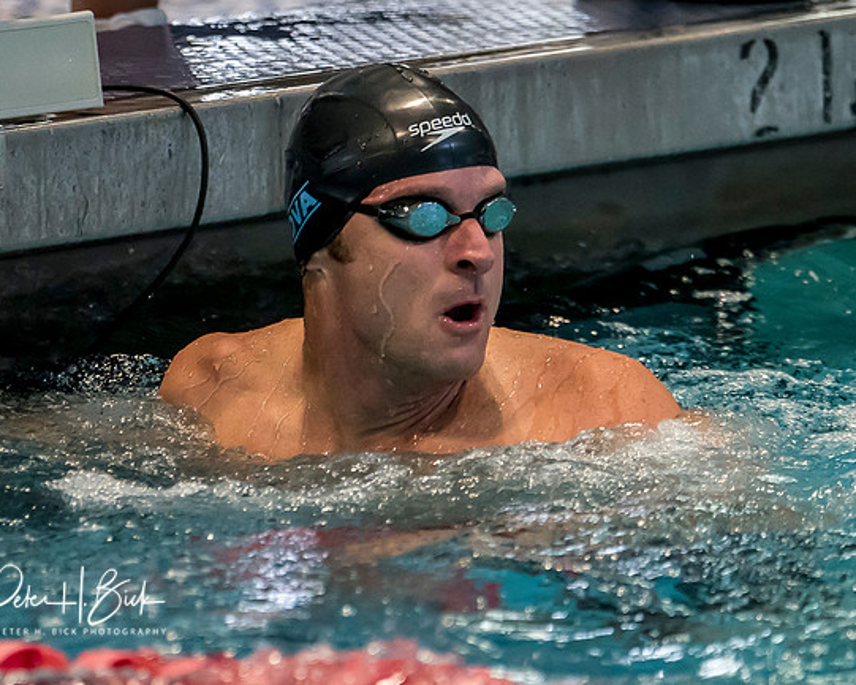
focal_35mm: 727
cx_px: 352
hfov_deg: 2.7
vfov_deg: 2.1
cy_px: 362
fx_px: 18421
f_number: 2.8
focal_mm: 200
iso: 3200
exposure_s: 1/640
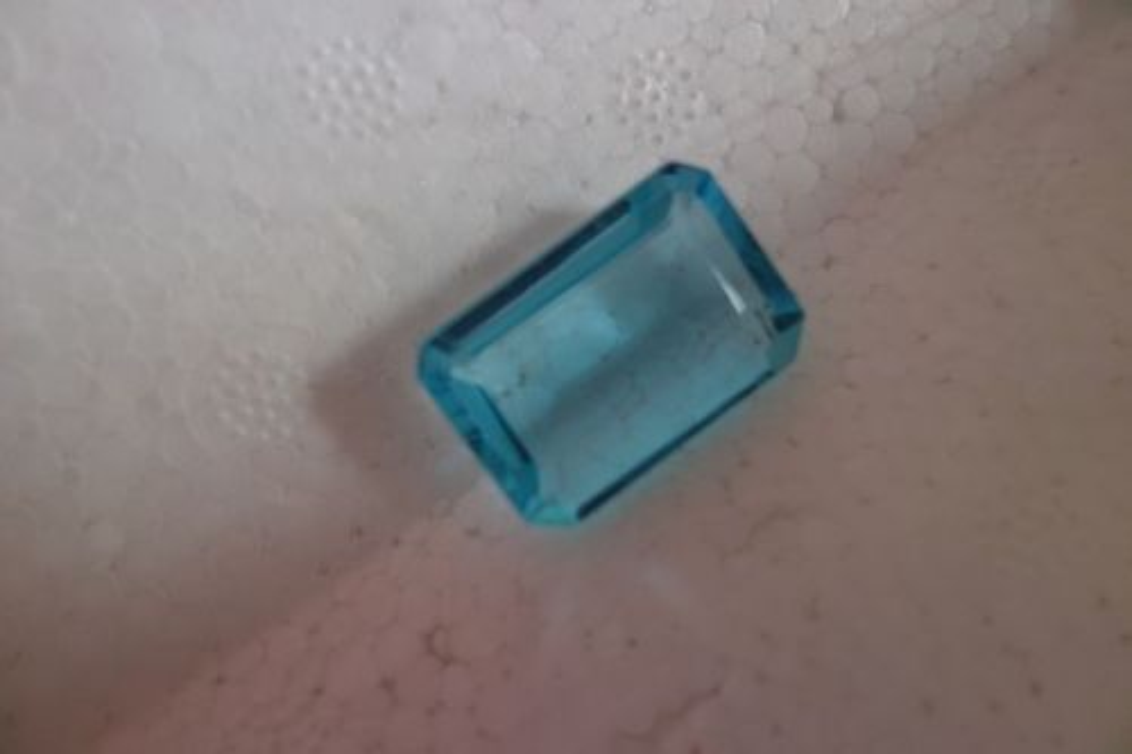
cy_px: 377
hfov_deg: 65.5
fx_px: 880
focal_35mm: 28
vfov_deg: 46.4
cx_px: 566
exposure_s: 1/100
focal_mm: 10.4
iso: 125
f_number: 1.8
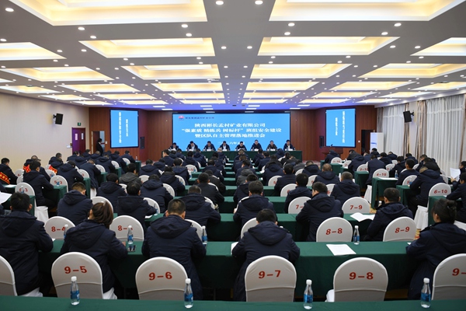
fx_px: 311
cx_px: 233
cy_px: 156
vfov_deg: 53.1
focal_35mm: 24
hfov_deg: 73.7
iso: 80
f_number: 2.8
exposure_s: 1/30
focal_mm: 24
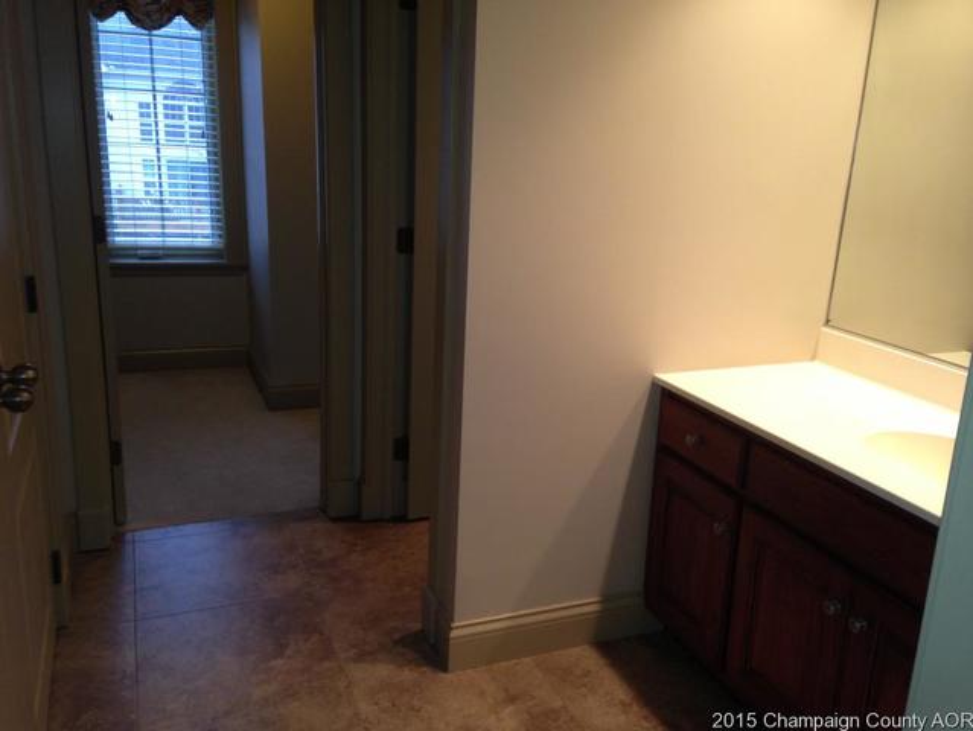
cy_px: 366
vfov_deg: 43.0
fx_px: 928
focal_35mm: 33
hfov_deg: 55.3
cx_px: 486
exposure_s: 1/20
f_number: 2.4
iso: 125
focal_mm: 4.13
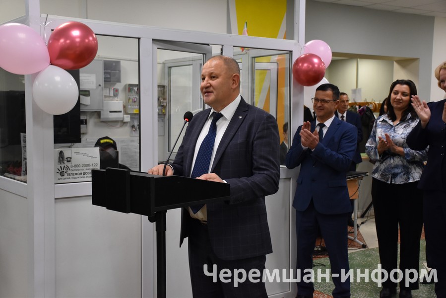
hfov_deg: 41.1
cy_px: 149
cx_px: 223
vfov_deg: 28.1
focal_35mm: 48
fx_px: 595
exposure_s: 1/125
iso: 1400
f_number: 4
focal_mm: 32
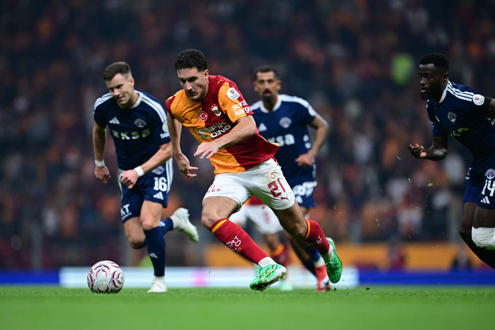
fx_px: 5499
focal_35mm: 400
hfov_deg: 5.2
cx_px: 248
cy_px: 165
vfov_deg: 3.4
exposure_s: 1/2500
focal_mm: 400
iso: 3200
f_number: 2.8
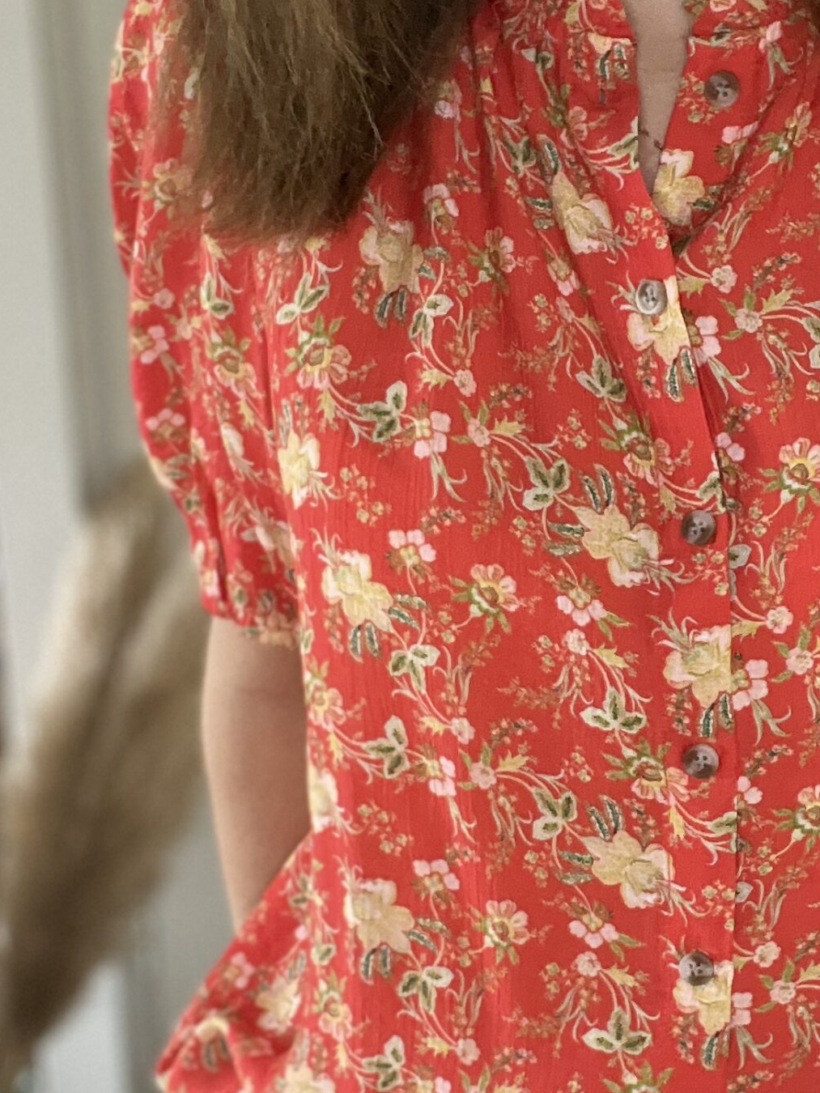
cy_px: 678
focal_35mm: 64
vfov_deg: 30.1
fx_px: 2021
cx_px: 593
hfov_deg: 22.8
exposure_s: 1/60
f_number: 2.2
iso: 320
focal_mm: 2.71
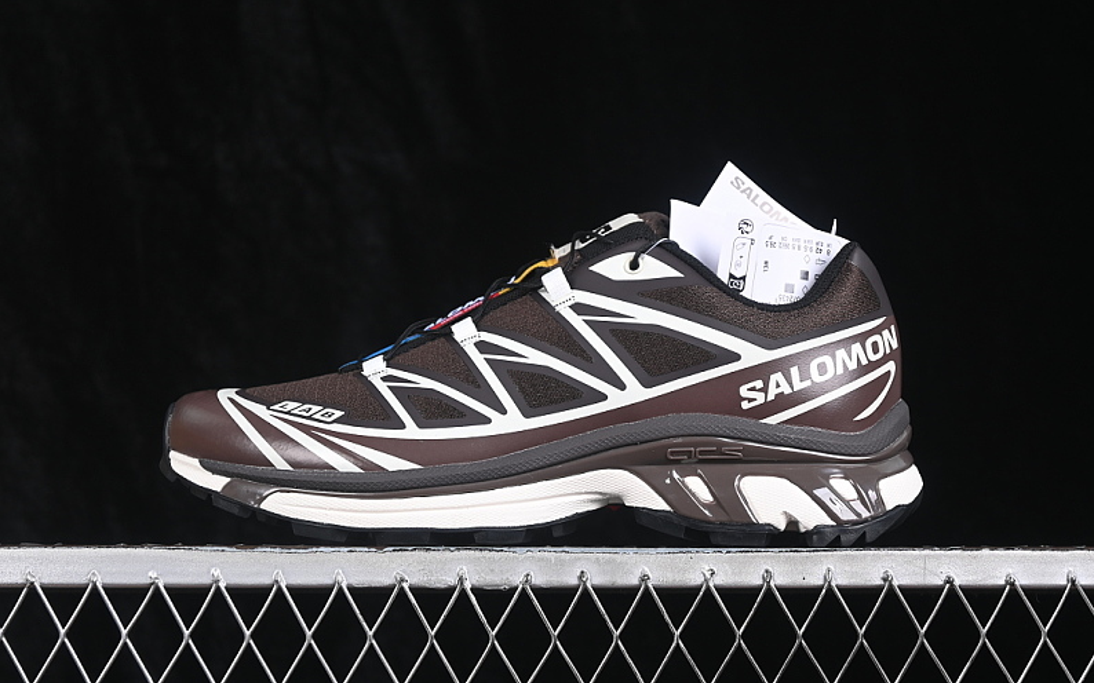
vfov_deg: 16.9
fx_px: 2295
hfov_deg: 26.8
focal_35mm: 77
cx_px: 546
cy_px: 319
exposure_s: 1/60
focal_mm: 50
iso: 160
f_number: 6.3
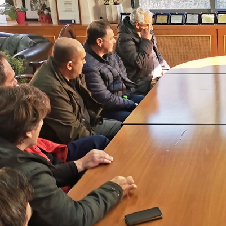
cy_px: 131
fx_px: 451
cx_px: 236
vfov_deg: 28.1
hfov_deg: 26.4
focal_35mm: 61
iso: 50
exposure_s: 1/106
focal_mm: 5.58
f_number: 1.8
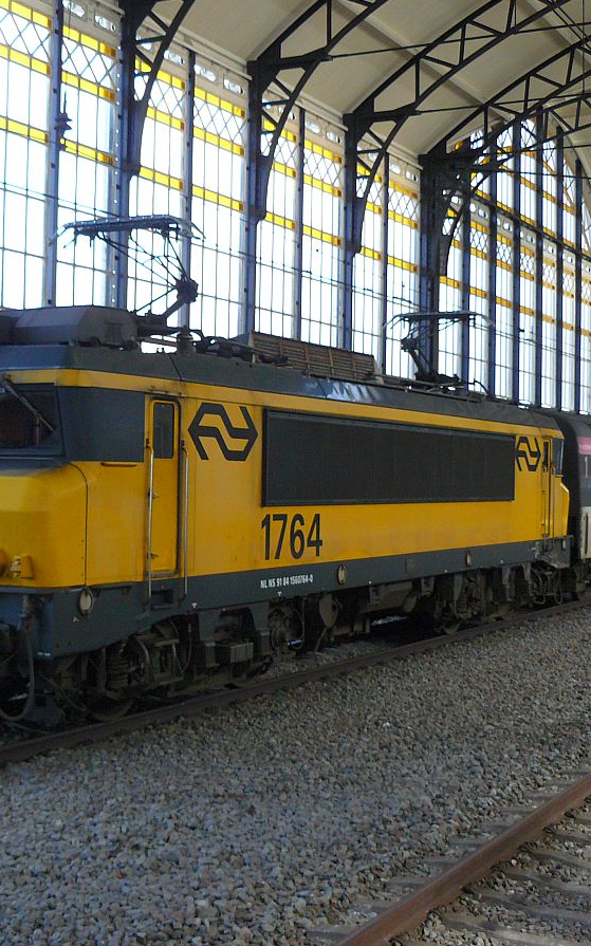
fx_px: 1392
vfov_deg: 37.5
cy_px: 472
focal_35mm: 54
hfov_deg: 23.9
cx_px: 196
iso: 160
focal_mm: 6.4
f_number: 2.8
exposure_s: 1/125
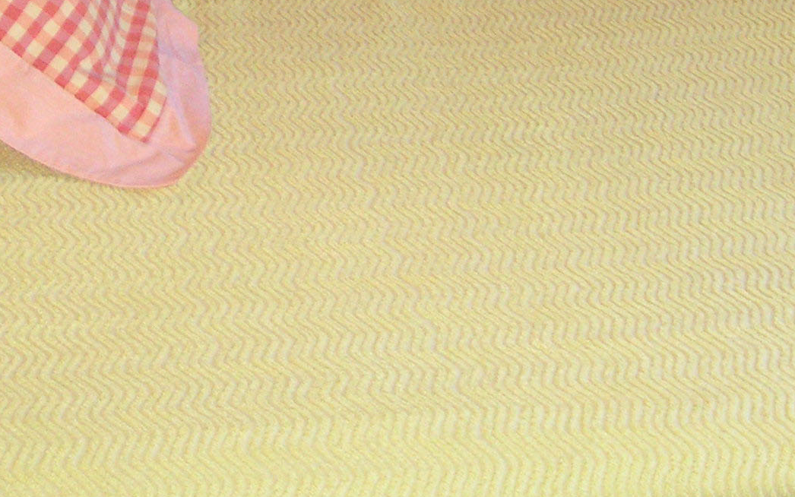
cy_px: -163
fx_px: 2080
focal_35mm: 96
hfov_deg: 21.6
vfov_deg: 13.1
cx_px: 394
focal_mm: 6.1
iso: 160
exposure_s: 1/45
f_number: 2.8
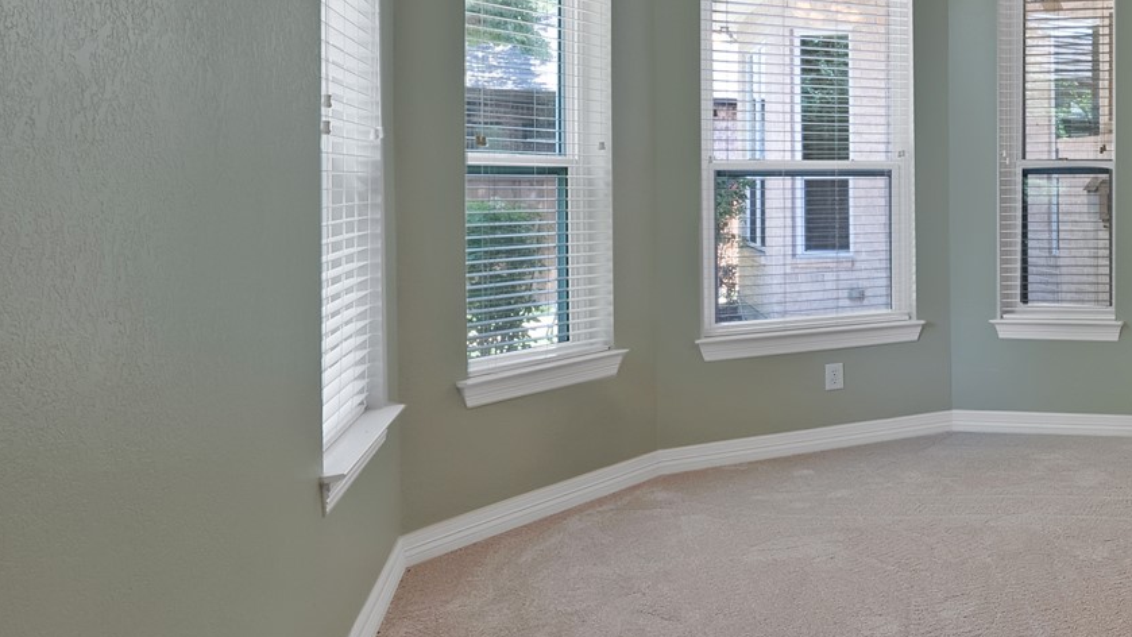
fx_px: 901
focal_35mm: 30
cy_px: 206
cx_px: 1298
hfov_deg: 44.8
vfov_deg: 38.5
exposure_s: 1/2.5
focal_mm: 12
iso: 640
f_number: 9
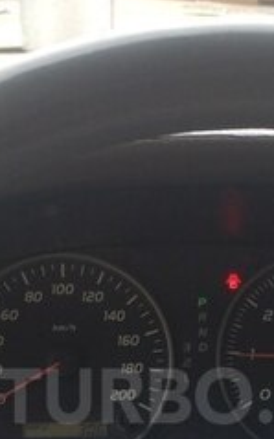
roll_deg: -1.3
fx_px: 1017
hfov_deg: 15.3
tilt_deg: -27.9
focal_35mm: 85
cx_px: 188
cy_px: 396
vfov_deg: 23.7
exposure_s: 1/100
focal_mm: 4.15
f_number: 2.2
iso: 40
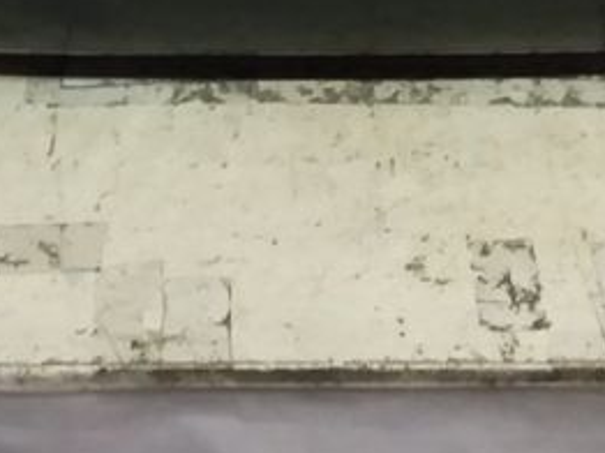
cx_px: 328
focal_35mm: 107
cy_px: -367
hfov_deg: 18.4
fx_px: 1868
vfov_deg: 12.6
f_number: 1.9
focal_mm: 3.7
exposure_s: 1/20
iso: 160
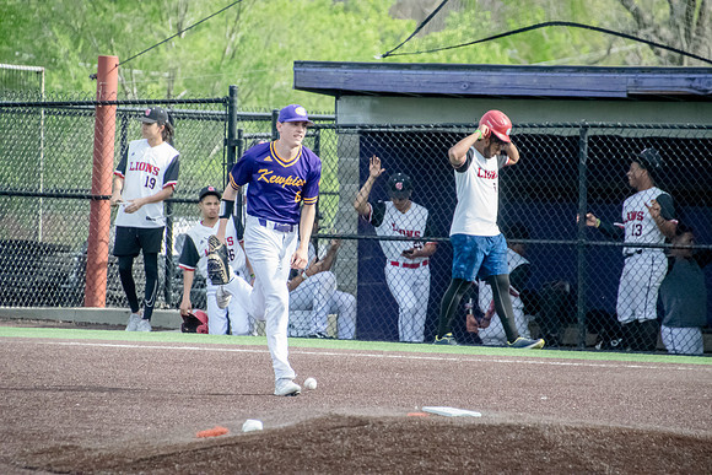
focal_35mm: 405
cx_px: 356
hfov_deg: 5.1
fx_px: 8011
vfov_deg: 3.4
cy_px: 238
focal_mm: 270
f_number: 6.3
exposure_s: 1/4000
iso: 5000
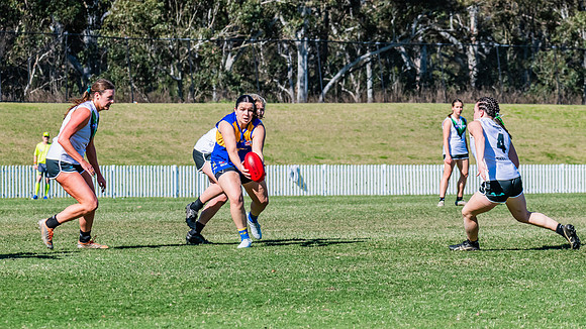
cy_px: 153
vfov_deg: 5.4
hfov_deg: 9.7
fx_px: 3468
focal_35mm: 223
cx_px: 279
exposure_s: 1/1250
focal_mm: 170
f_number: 10
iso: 640
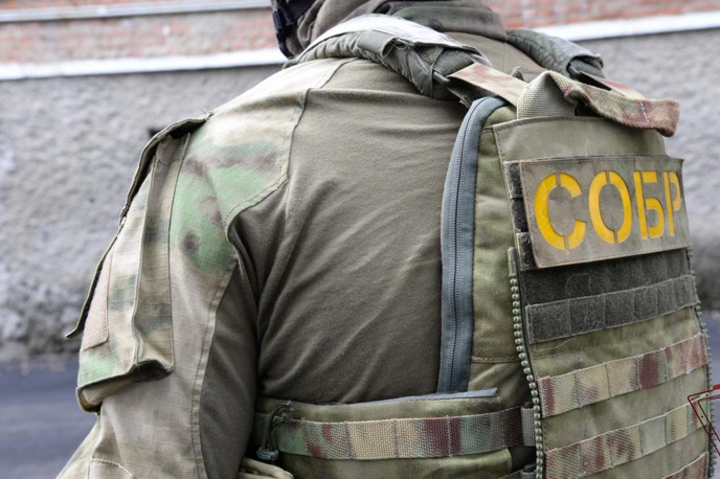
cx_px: 384
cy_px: 226
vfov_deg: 28.0
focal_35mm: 48
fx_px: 959
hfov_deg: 41.1
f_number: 7.1
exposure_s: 1/80
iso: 320
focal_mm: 44
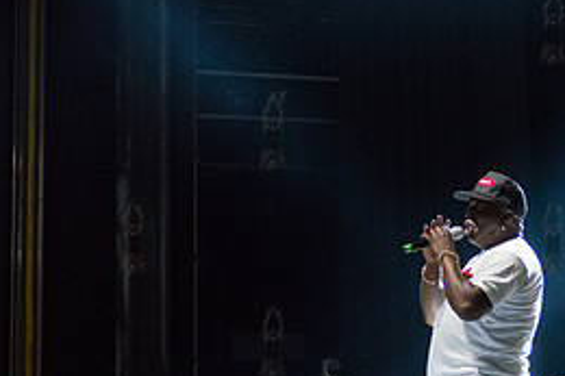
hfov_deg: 17.3
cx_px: 552
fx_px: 1819
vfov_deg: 11.8
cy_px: 236
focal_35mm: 116
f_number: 2.8
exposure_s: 1/320
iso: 4000
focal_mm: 52
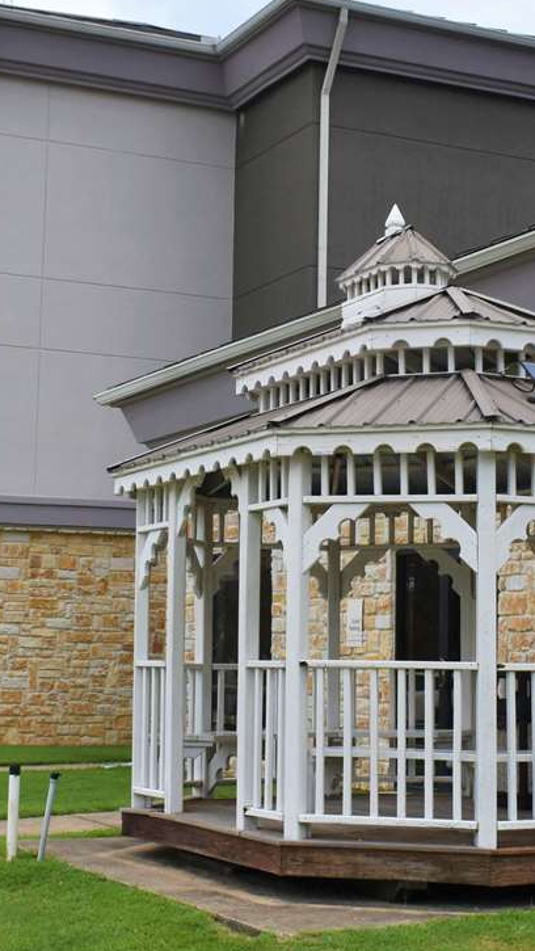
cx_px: 383
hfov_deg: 18.5
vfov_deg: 32.3
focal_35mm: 65
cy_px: 447
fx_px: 1639
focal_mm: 20
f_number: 10
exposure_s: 1/400
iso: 200
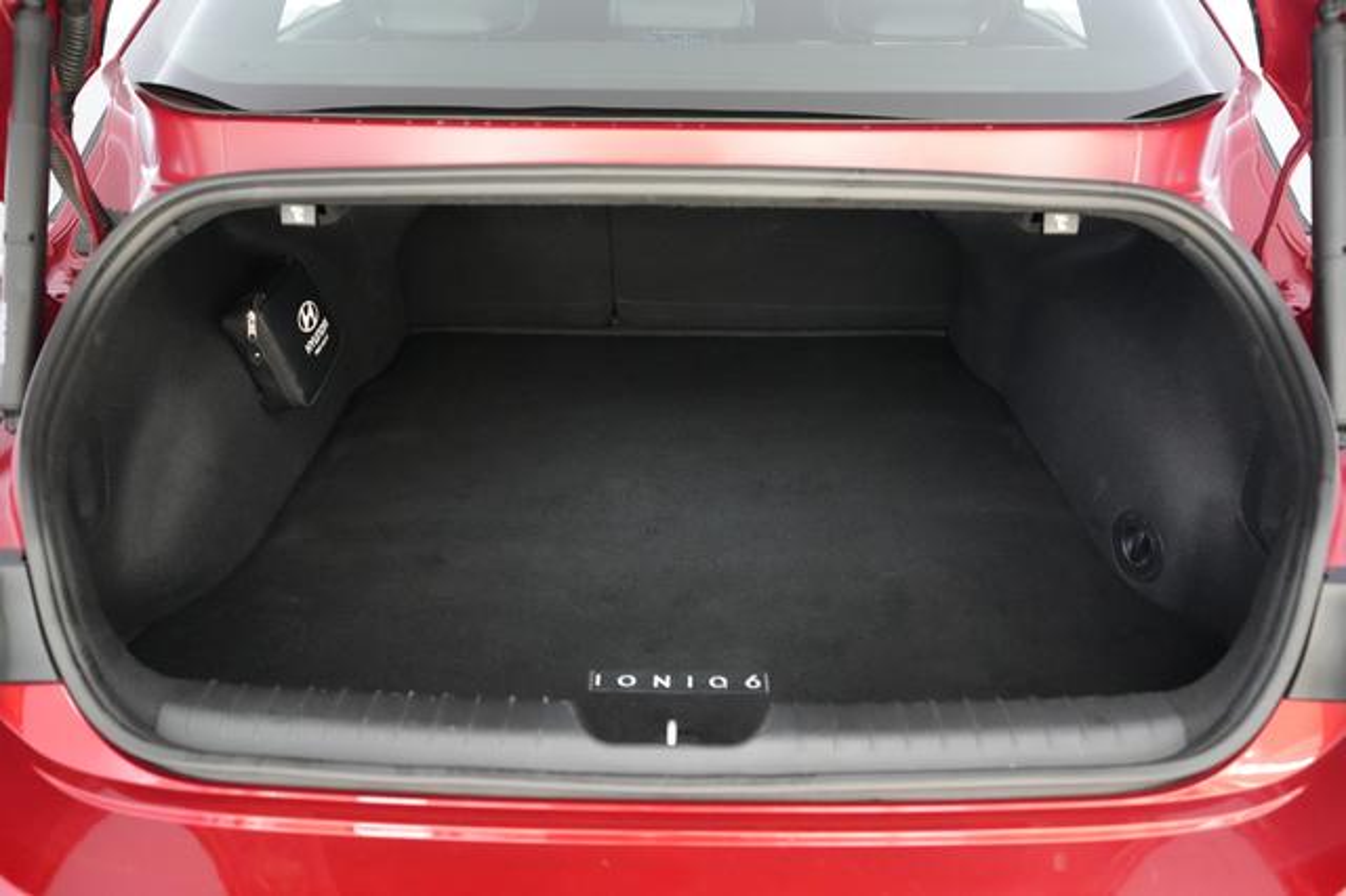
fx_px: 1046
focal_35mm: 28
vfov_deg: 46.4
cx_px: 673
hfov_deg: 65.5
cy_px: 448
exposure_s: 1/160
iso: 8000
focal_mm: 28
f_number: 2.8
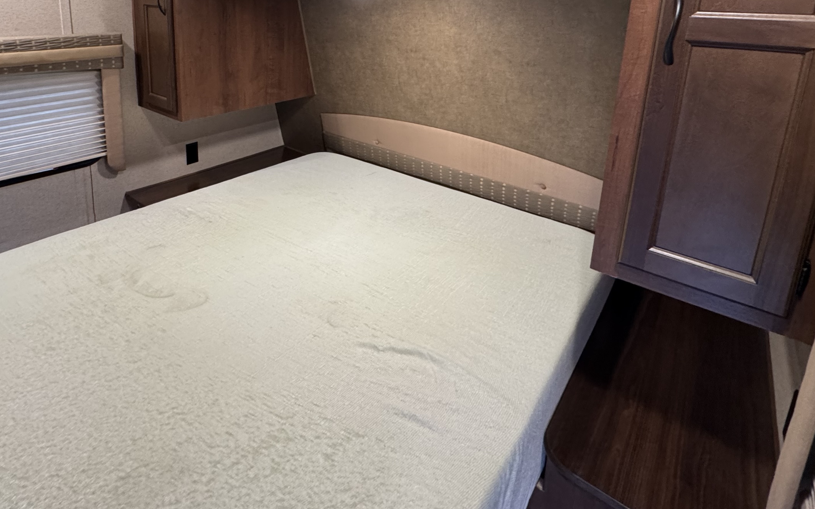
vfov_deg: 53.0
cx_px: 346
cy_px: 92
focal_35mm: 21
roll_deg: -3.0
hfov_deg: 81.7
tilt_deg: -14.5
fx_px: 466
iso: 320
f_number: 2.2
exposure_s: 1/60
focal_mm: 2.22
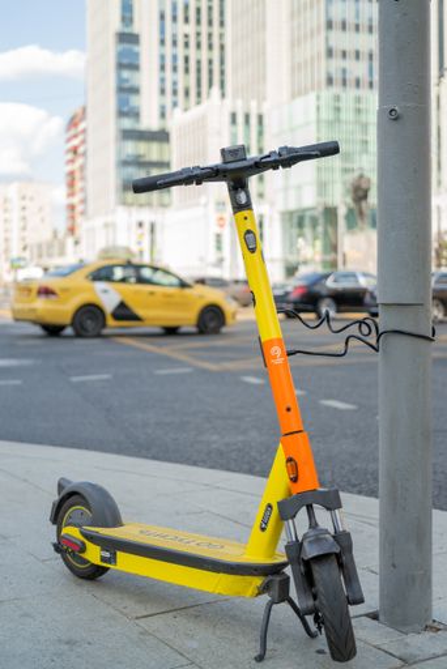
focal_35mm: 50
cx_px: 224
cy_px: 334
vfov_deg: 39.6
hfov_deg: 27.0
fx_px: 930
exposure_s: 1/320
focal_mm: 50
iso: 50
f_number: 2.8
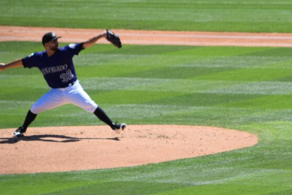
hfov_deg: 3.1
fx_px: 5340
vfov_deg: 2.1
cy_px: 151
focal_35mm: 658
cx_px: 235
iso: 200
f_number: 6.3
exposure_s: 1/640
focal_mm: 240
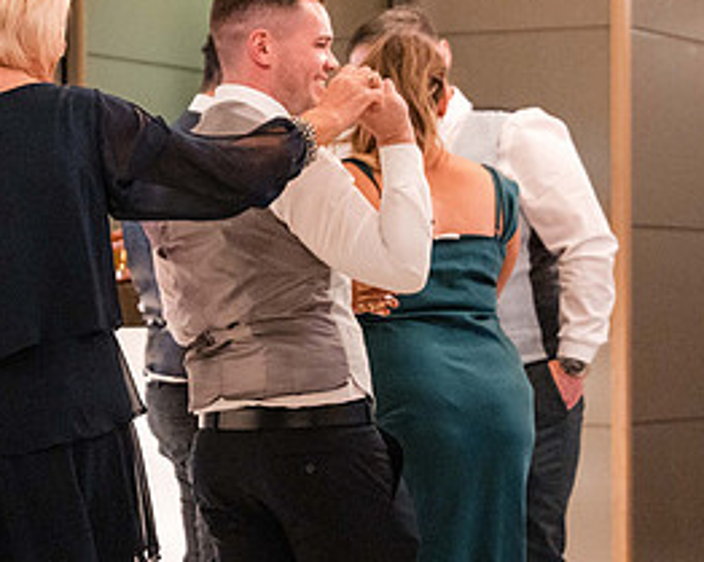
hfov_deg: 12.3
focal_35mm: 156
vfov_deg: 9.9
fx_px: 3247
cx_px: 183
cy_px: 265
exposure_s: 1/500
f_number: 2.8
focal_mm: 70
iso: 10000
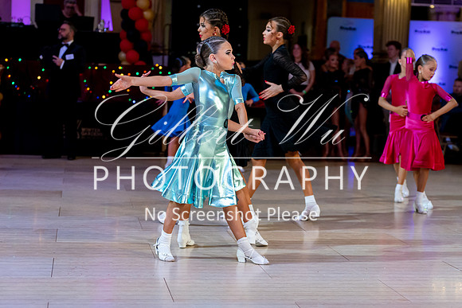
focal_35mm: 74
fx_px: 949
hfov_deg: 27.4
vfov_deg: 18.5
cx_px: 225
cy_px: 158
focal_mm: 66
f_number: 2.8
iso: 3200
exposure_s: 1/800
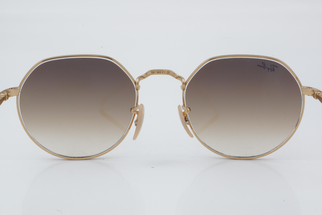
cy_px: 108
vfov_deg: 16.6
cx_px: 161
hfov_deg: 24.6
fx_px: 738
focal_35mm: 82
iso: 100
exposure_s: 1/3
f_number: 32
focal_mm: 55
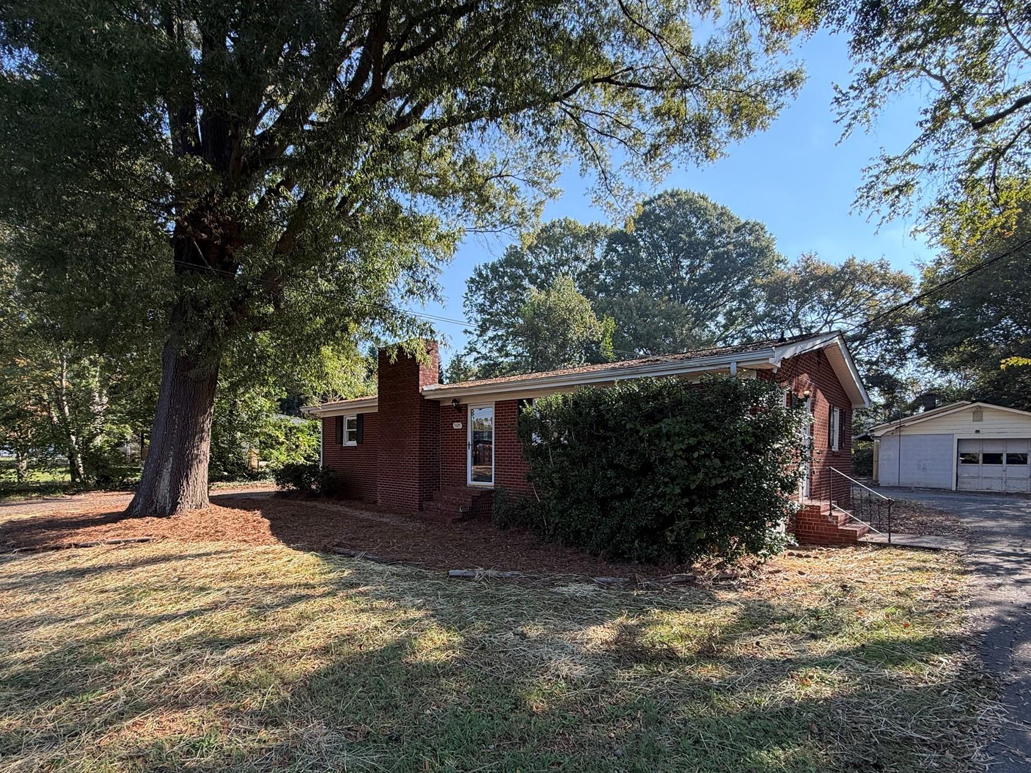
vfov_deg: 73.9
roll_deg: -1.3
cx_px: 500
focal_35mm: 17
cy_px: 463
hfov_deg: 91.0
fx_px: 506
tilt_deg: -0.7
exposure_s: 1/261
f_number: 2.2
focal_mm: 2.22
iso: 50
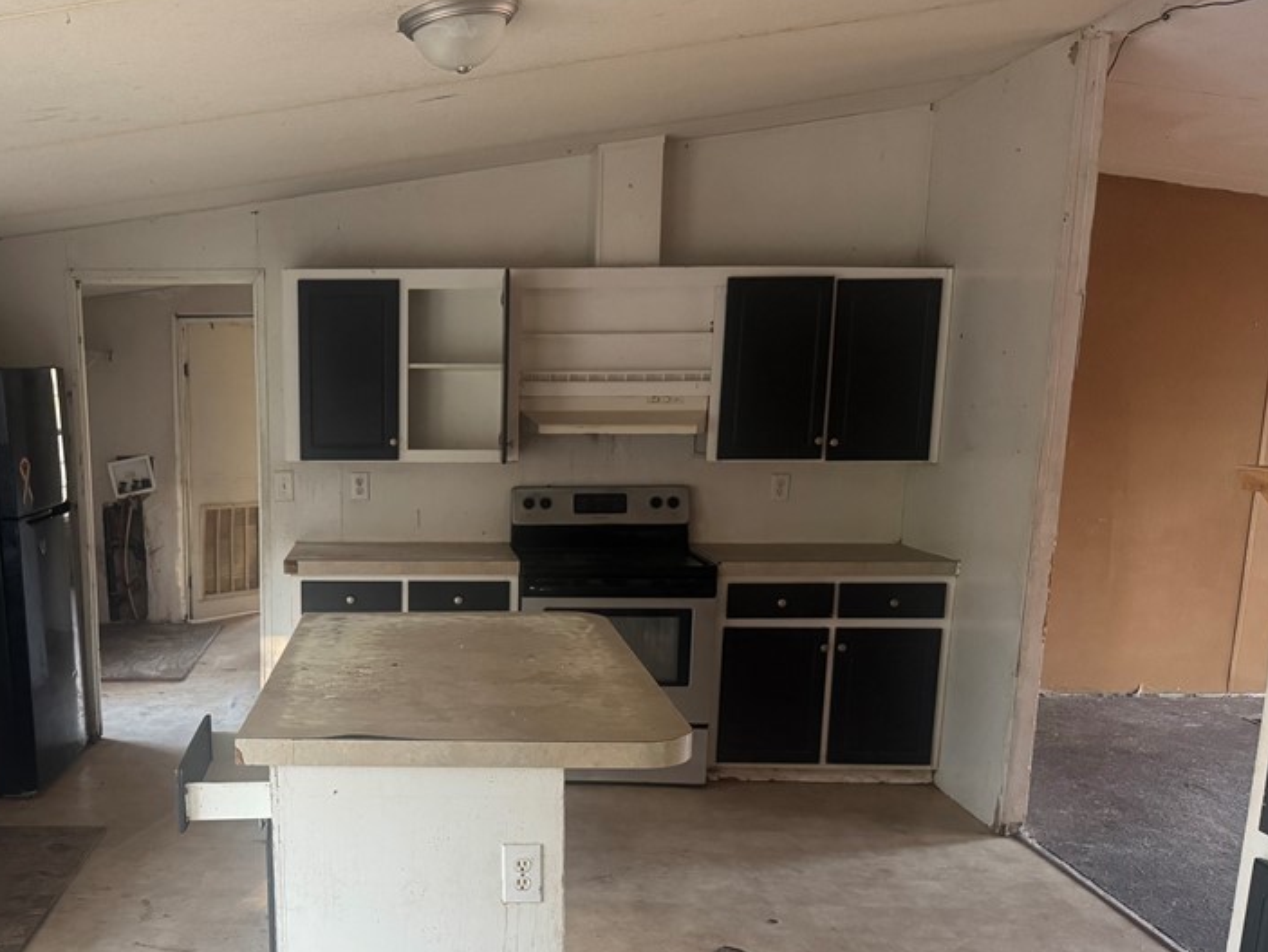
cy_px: 649
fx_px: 1283
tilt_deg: -12.6
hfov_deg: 51.2
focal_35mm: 35
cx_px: 381
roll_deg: -0.8
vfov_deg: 40.1
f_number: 1.78
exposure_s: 1/60
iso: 500
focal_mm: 6.76
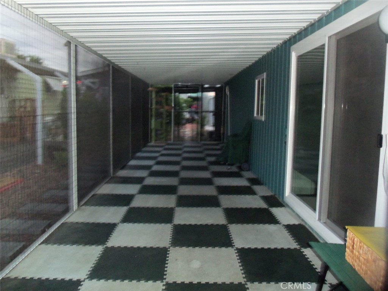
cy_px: 146
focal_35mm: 29
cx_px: 194
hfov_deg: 61.7
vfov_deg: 48.2
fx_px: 325
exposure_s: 1/30
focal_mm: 5.2
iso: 250
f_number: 3.4
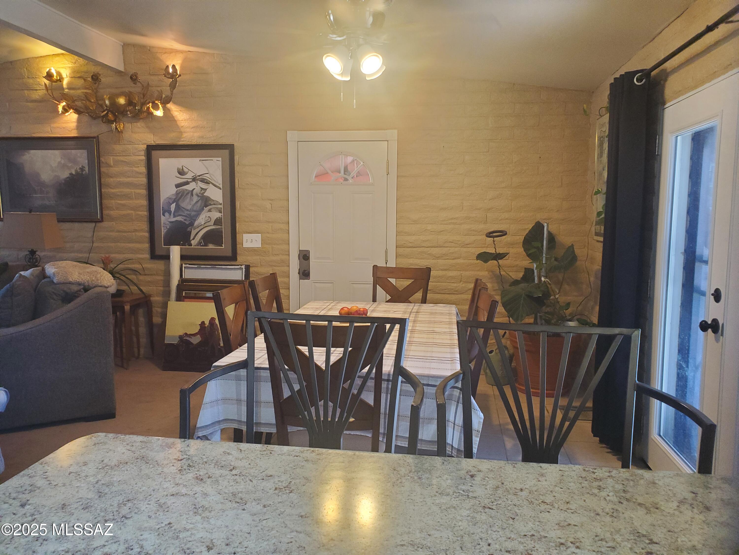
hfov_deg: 67.3
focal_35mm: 26
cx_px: 370
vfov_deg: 53.1
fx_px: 555
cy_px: 278
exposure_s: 1/40
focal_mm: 4.3
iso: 250
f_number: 2.4
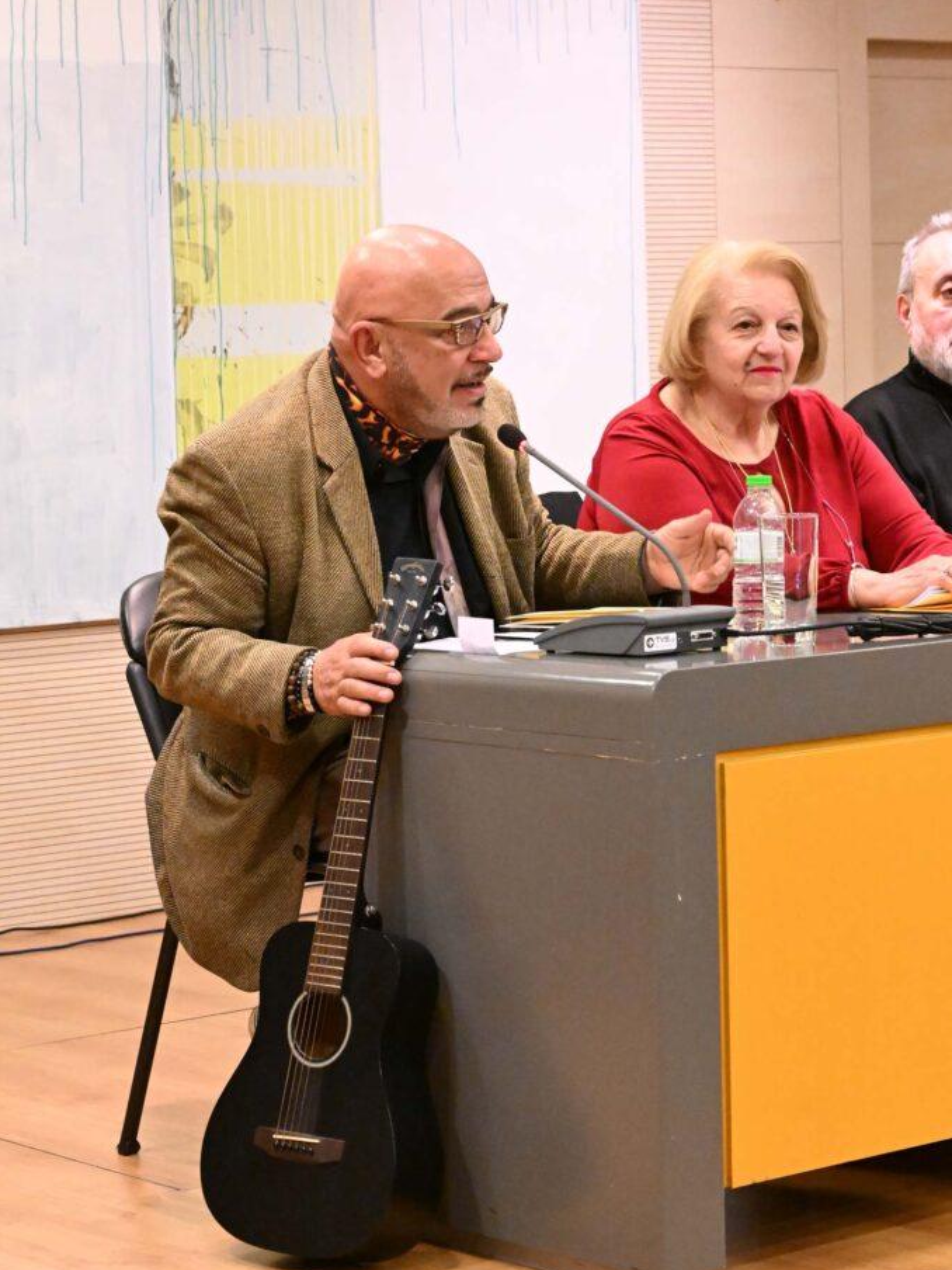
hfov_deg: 15.1
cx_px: 476
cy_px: 648
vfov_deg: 20.0
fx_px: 3594
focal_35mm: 98
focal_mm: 60
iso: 12800
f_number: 5.6
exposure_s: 1/200
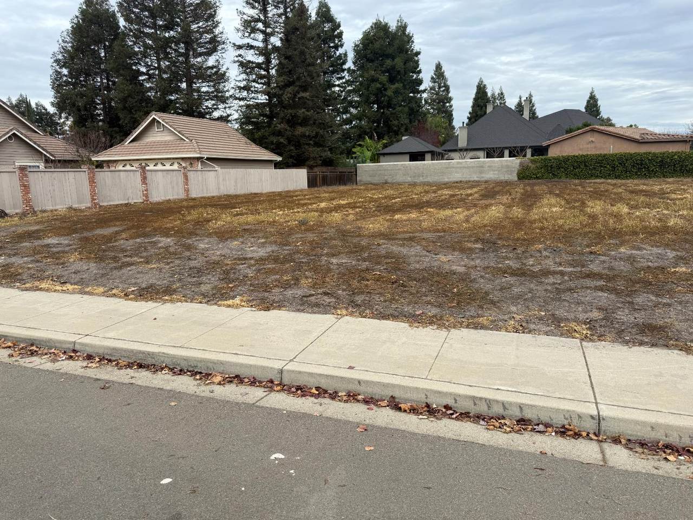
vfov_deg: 56.8
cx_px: 346
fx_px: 480
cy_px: 260
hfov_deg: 71.6
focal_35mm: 24
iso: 80
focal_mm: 6.76
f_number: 1.78
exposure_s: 1/2000
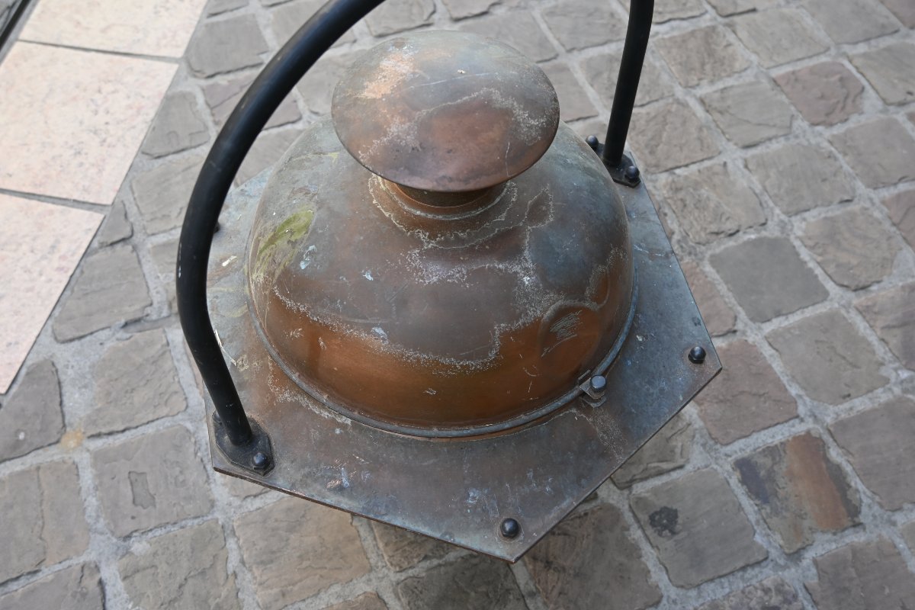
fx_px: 934
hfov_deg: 52.2
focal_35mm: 37
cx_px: 458
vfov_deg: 36.2
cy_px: 305
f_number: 4
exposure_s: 1/250
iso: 280
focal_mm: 24.5
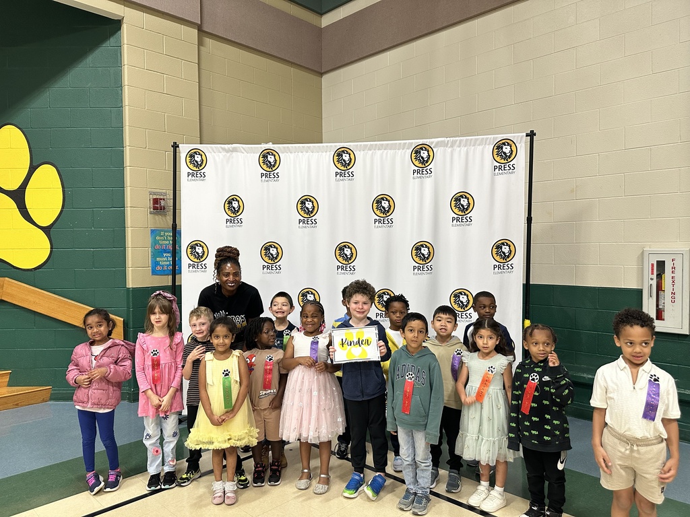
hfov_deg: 71.6
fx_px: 478
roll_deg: +0.2
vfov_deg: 56.8
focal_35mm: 24
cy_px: 258
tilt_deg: -0.9
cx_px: 345
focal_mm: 6.86
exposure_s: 1/60
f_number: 1.78
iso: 250
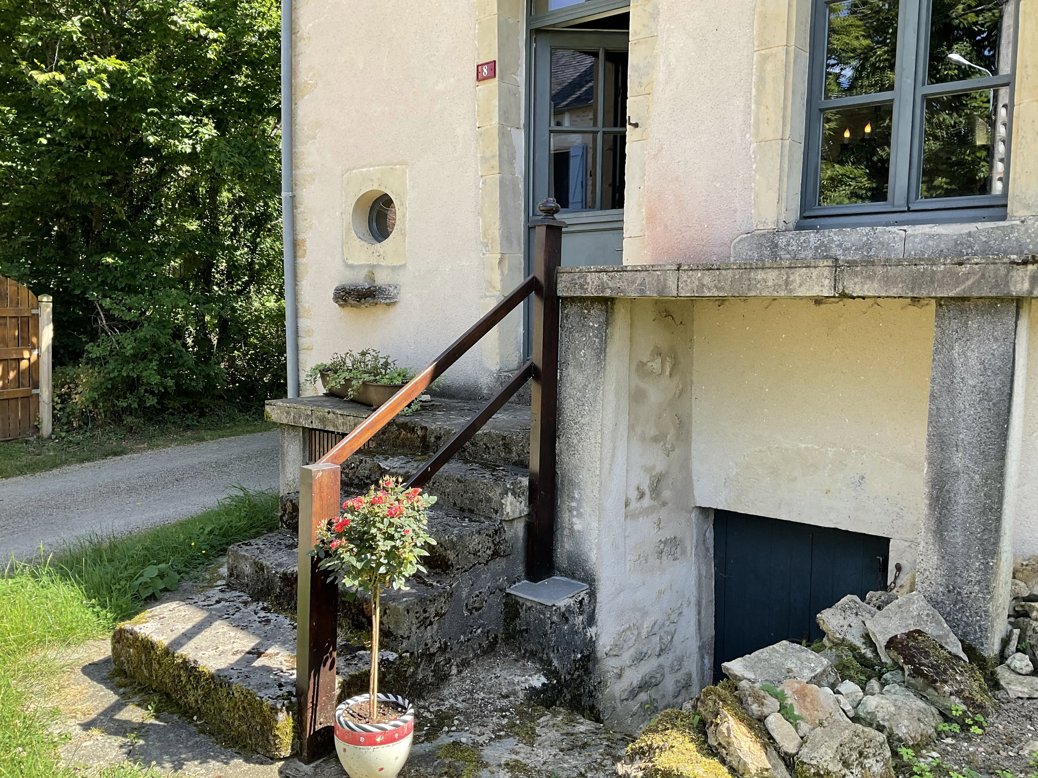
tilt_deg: -5.1
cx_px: 519
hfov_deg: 61.7
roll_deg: -1.1
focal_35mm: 29
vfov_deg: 48.2
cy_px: 389
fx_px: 870
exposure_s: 1/253
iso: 16
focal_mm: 3
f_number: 1.8
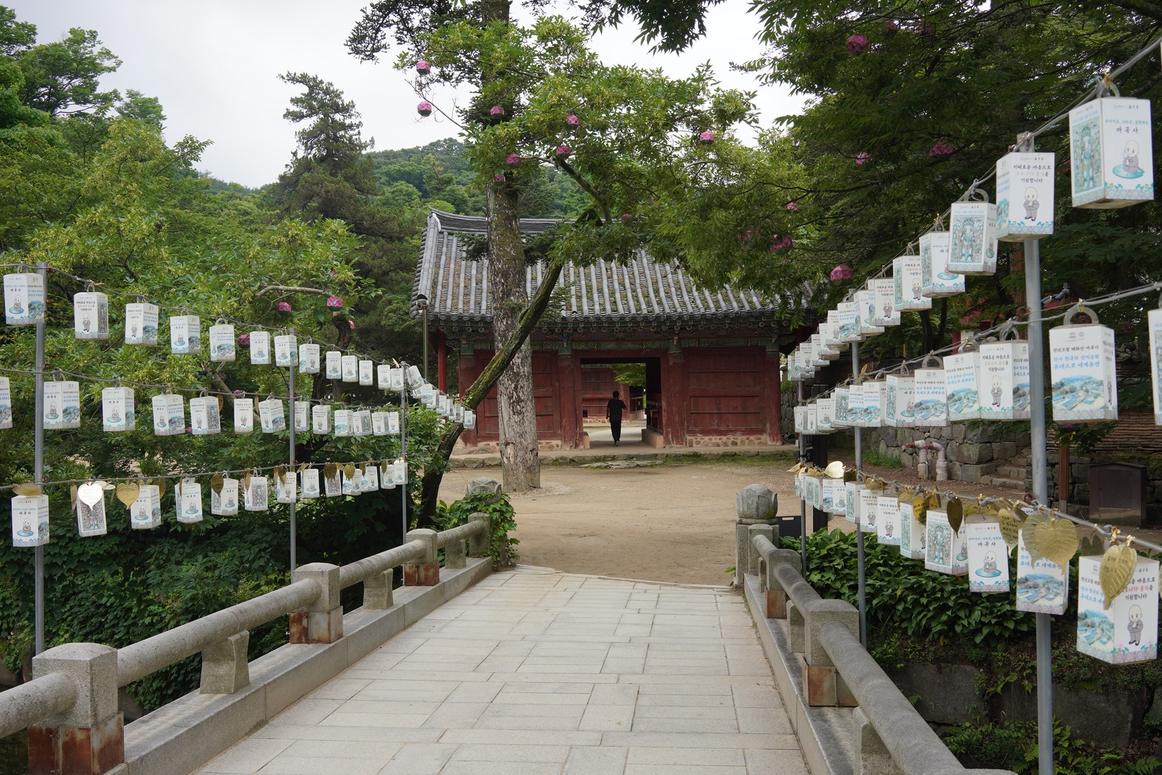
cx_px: 581
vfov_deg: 37.9
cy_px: 388
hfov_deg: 54.4
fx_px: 1130
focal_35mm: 35
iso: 400
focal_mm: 35
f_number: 9
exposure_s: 1/100
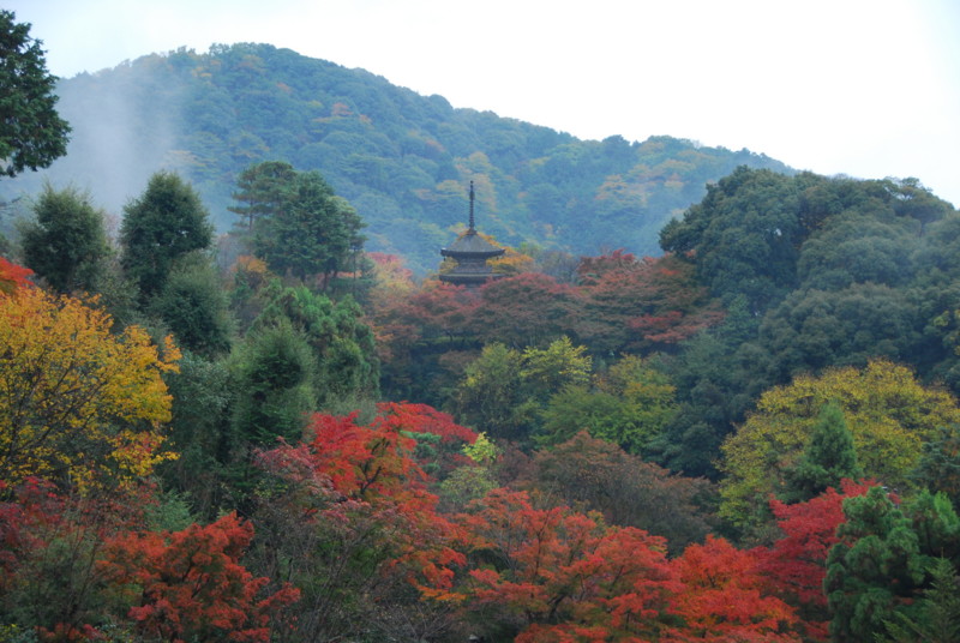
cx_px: 480
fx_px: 2243
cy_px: 322
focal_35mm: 84
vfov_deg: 16.3
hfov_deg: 24.2
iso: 400
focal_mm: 56
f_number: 5.6
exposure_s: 1/50
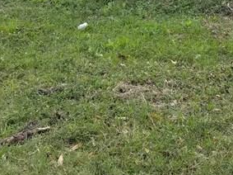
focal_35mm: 94
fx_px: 632
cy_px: -125
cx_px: 248
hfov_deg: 20.1
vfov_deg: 14.2
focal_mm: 4.3
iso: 50
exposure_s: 1/477
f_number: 1.7
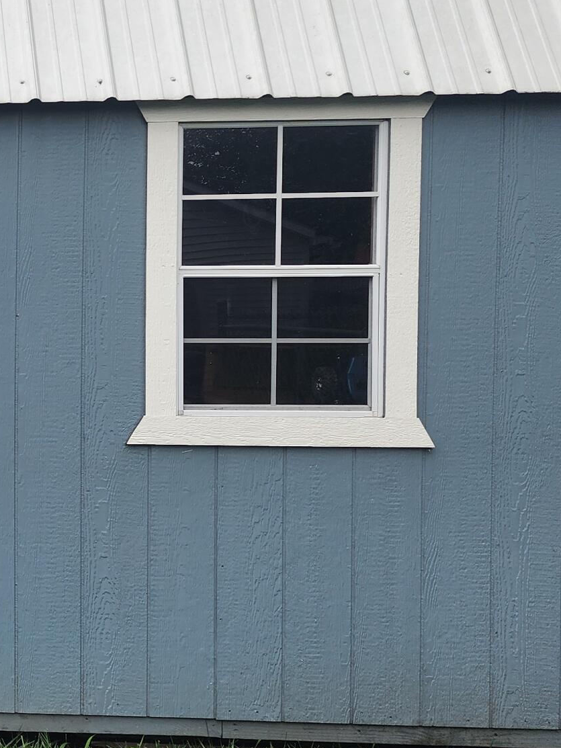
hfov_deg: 19.9
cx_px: -322
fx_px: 1339
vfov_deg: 31.2
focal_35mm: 62
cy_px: 356
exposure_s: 1/569
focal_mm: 6.4
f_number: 1.8
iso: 12
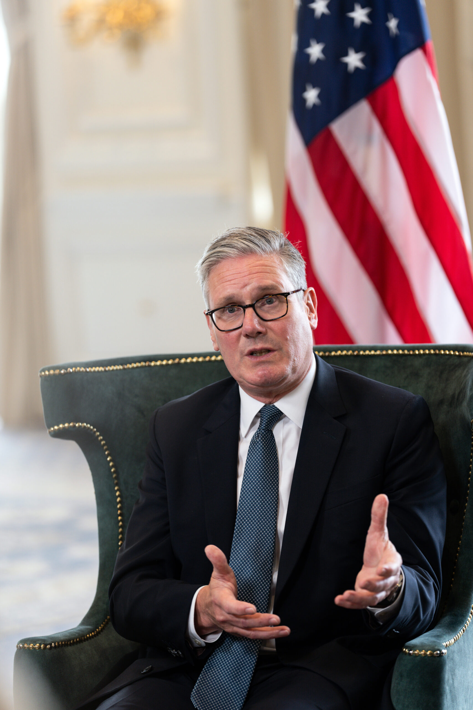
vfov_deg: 13.5
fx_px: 2995
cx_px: 236
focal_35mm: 152
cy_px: 355
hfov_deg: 9.0
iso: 400
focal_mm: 152
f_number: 3.2
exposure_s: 1/200
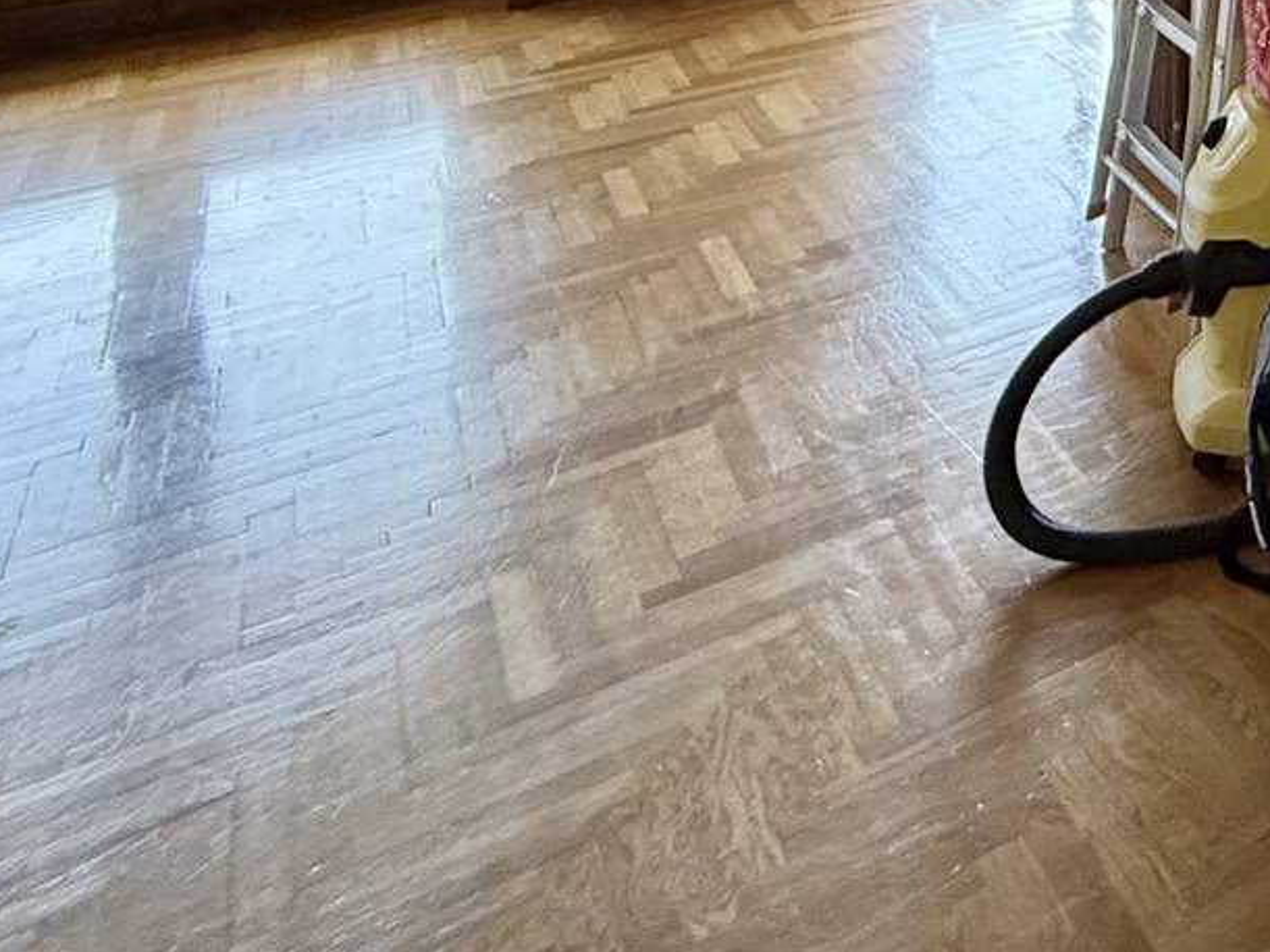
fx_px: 1614
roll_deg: +0.1
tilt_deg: -0.1
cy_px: -491
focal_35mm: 44
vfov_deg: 24.9
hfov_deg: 28.2
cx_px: 1906
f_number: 2.2
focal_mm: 2.22
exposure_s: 1/99
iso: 320
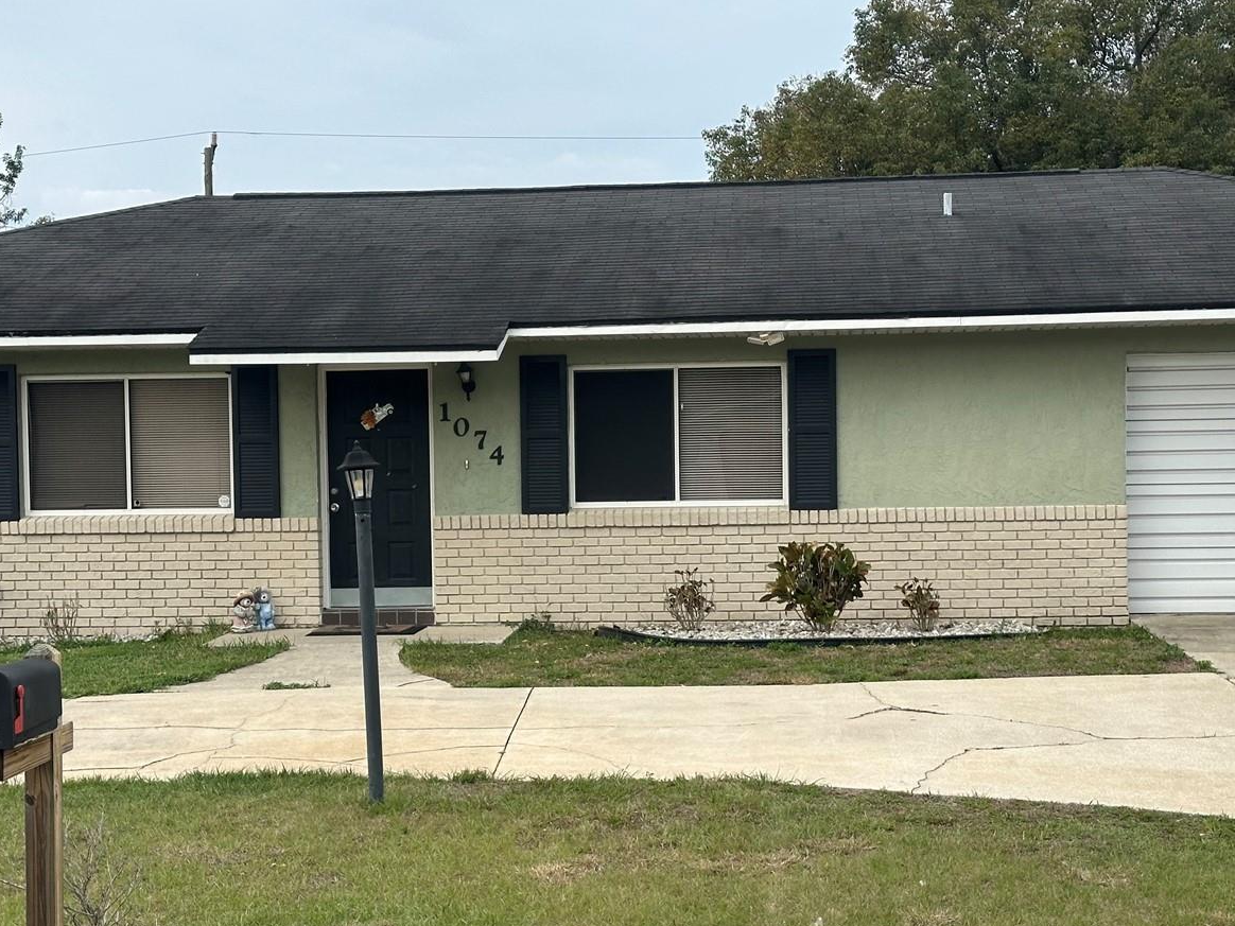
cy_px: 583
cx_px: 607
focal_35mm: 66
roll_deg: +0.3
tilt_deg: -1.9
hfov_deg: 29.4
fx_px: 2355
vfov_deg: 22.2
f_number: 1.78
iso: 64
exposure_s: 1/2410
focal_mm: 6.86
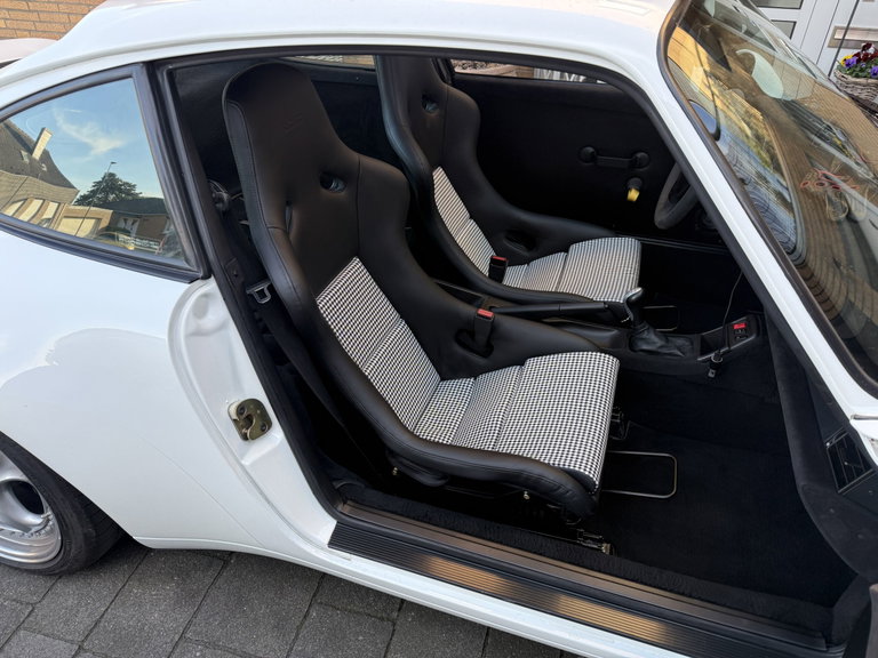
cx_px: 439
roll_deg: -1.2
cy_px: 329
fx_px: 609
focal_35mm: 24
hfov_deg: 71.6
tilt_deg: -36.3
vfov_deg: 56.8
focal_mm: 6.76
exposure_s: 1/319
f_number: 1.78
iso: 100
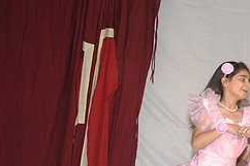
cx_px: 256
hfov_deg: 13.4
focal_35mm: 151
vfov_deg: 9.0
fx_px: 1048
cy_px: 165
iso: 320
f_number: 5.6
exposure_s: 1/125
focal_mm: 42
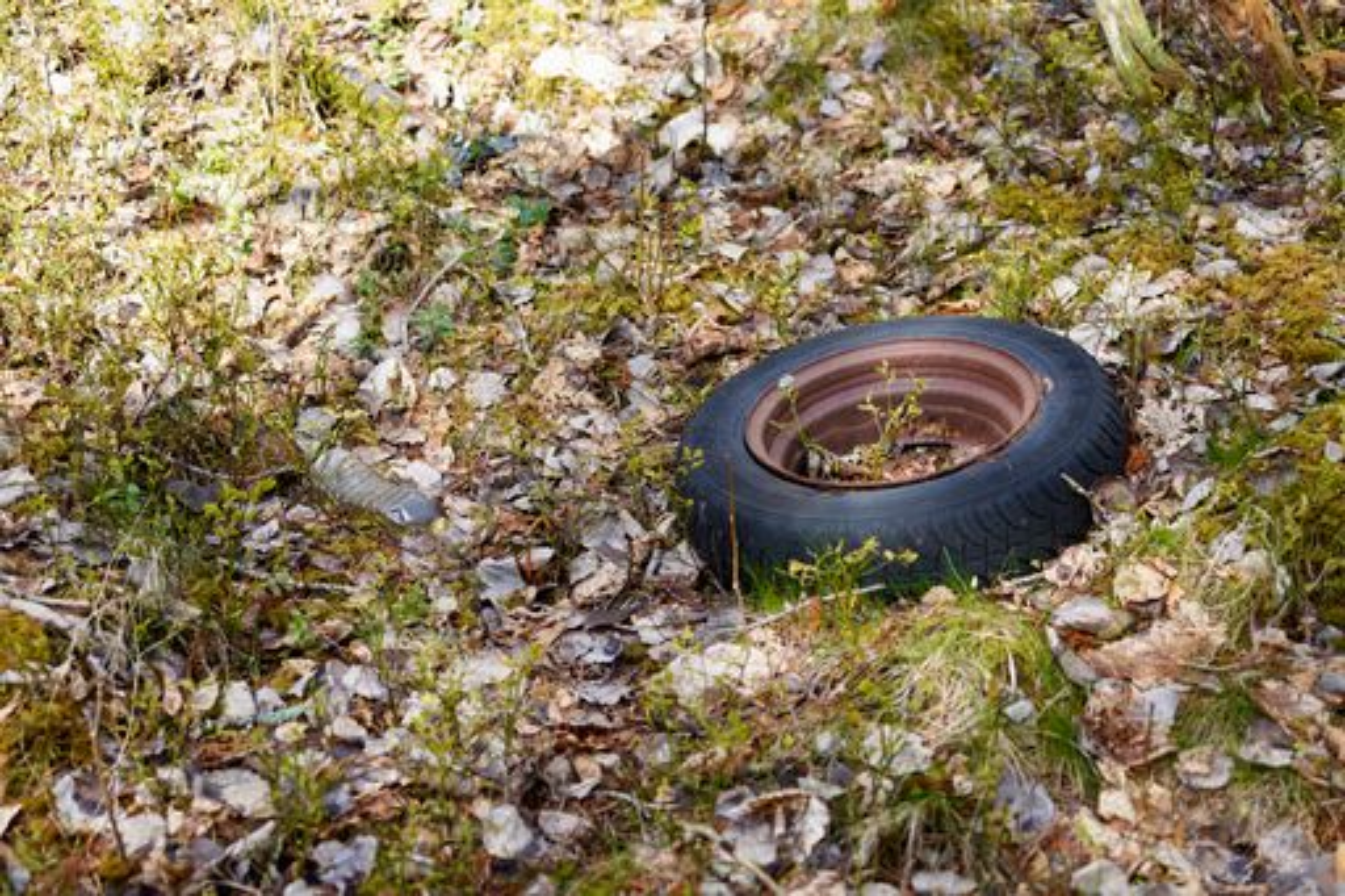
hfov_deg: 28.9
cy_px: 448
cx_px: 672
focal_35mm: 70
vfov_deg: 19.4
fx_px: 2614
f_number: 4.5
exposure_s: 1/160
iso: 100
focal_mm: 70
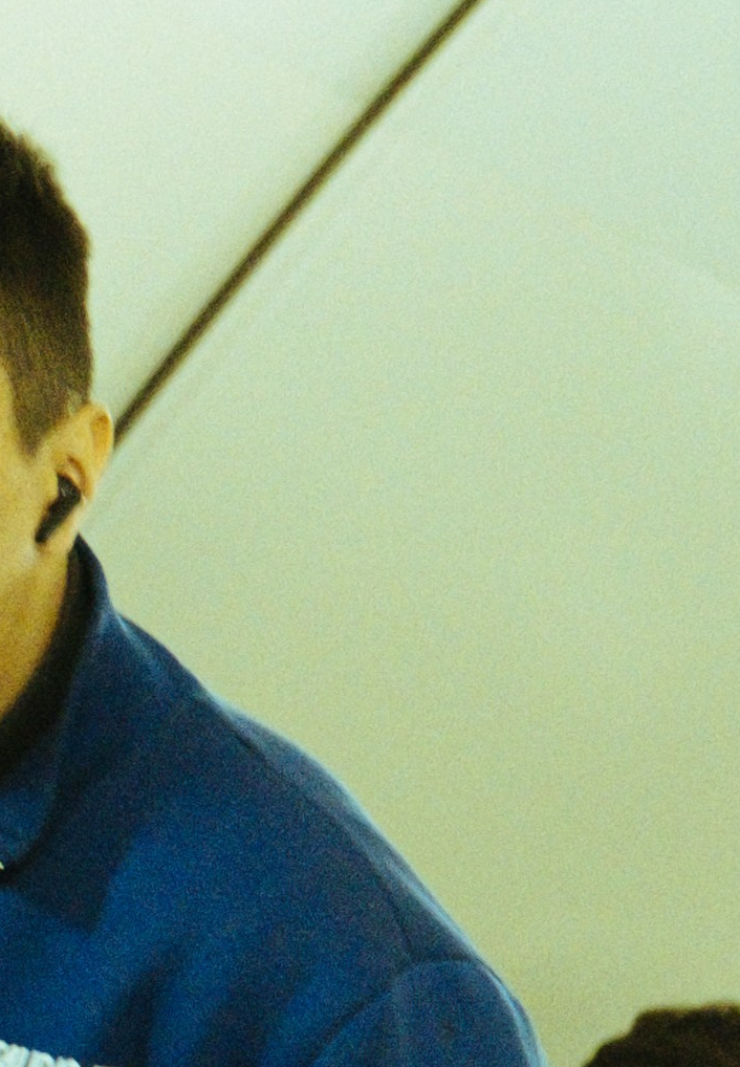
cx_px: -1147
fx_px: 8553
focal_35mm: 285
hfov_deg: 4.8
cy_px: 883
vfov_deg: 7.1
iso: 800
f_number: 3.6
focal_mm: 25
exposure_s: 1/125
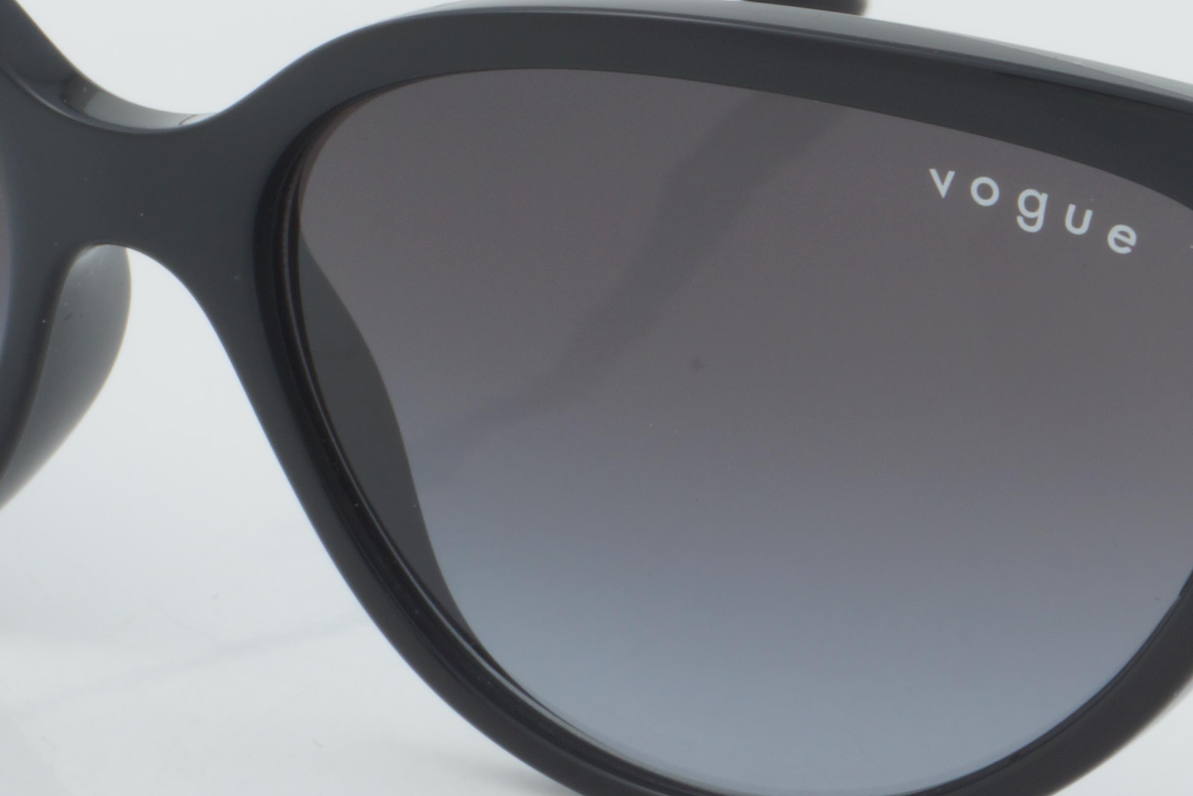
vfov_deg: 7.4
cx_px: 789
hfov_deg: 11.1
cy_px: 287
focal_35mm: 185
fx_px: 6131
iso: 100
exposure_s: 1/3
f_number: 32
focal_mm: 50
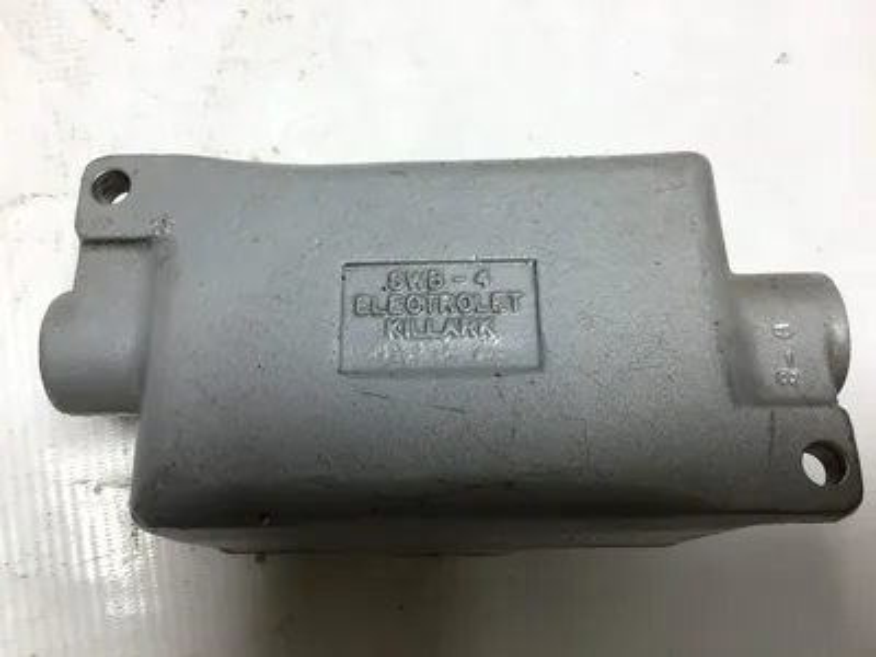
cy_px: 328
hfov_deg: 58.4
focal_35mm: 31
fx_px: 784
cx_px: 438
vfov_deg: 45.4
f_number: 2.4
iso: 40
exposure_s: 1/120
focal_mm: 3.3
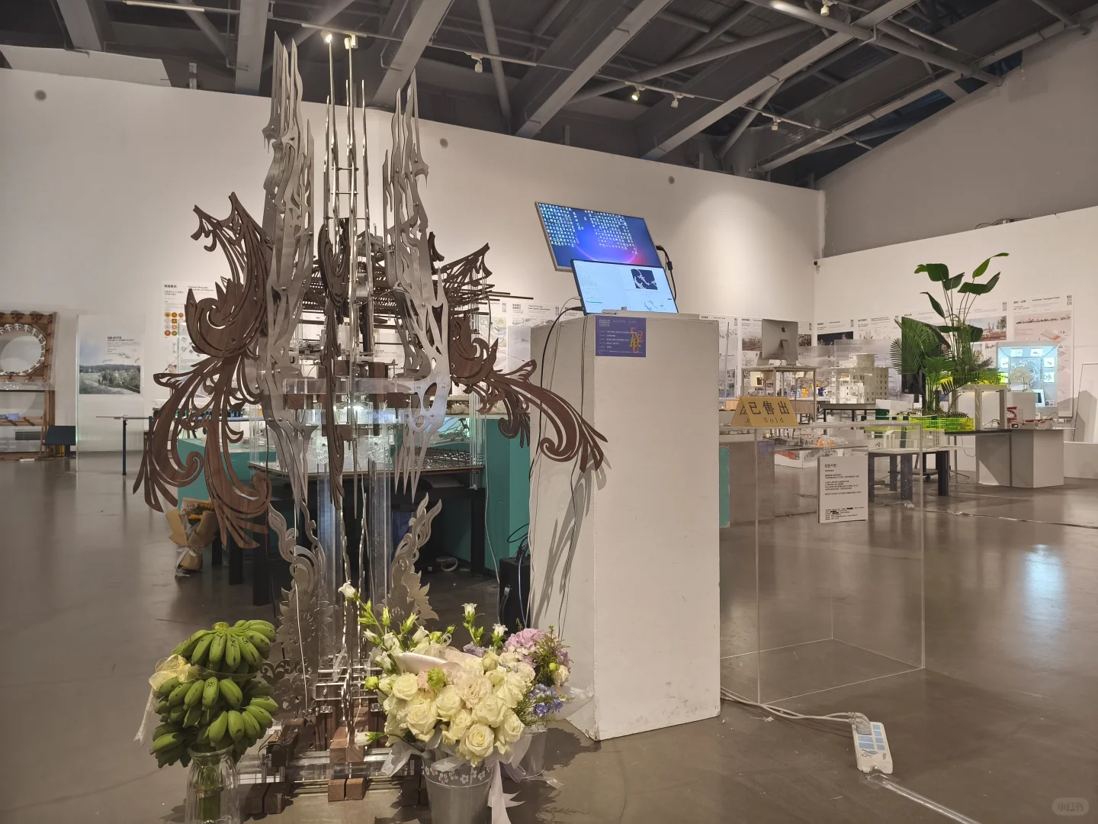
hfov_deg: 73.9
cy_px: 412
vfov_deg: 58.9
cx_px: 549
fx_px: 730
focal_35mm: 23
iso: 800
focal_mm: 5.84
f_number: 1.6
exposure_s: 1/42.2
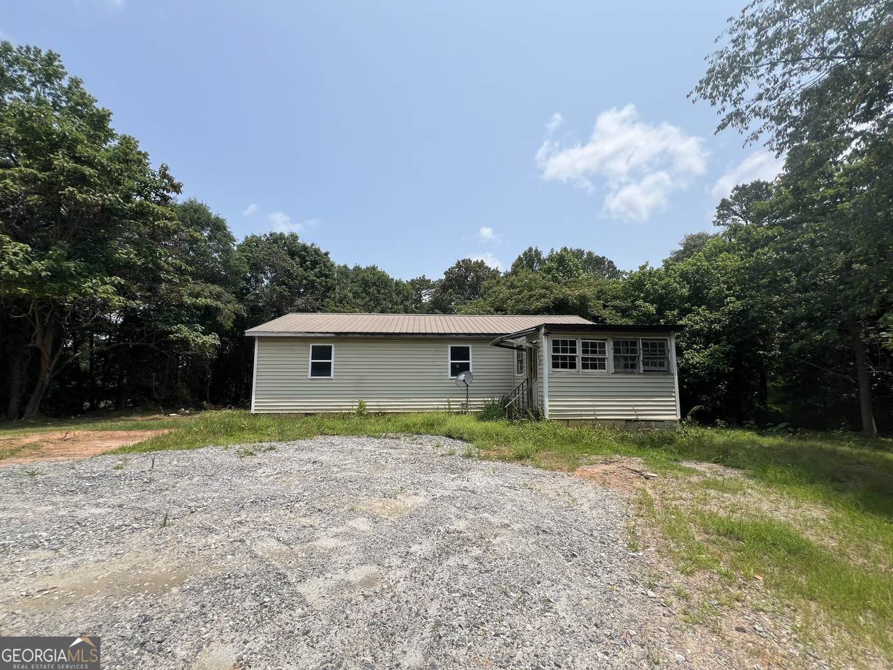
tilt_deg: +6.8
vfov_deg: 89.9
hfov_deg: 106.2
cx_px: 446
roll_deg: +0.0
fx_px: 335
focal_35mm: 13
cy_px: 335
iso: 32
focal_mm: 1.57
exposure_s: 1/1698
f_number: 1.8
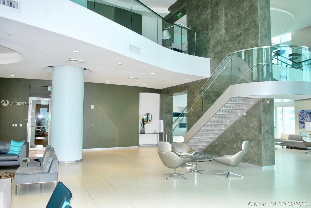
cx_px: 156
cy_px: 104
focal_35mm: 27
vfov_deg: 48.0
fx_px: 233
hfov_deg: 67.3
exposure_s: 1/60
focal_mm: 18
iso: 200
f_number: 3.5
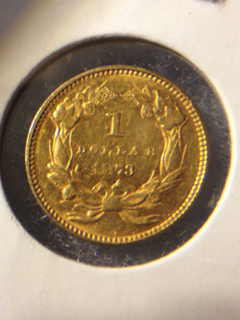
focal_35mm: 35
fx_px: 324
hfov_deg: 40.7
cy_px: 160
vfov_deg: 52.6
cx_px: 120
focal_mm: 4.28
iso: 64
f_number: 2.4
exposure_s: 1/20
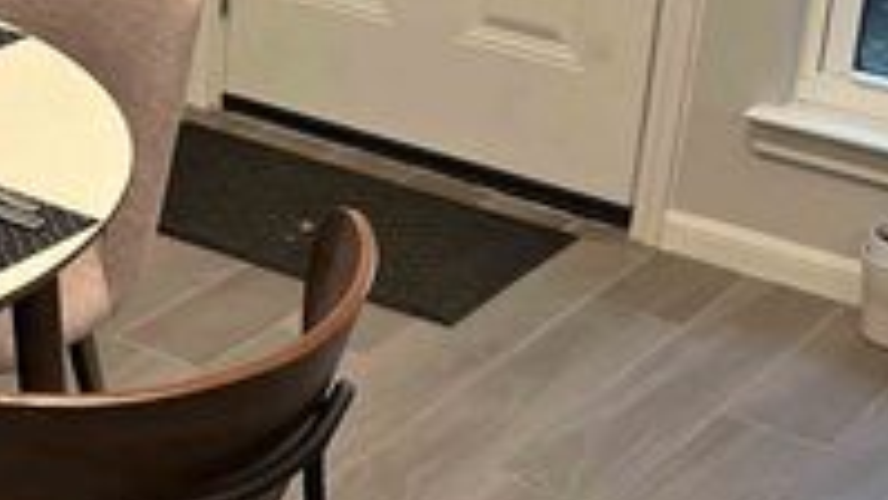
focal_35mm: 95
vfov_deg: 12.6
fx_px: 2237
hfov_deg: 21.4
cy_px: 4
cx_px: -69
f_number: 1.6
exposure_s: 1/60
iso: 100
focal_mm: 5.1
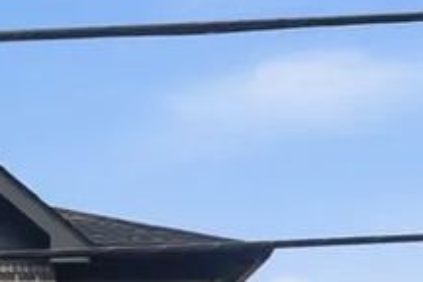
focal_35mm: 171
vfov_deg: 7.7
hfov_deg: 11.6
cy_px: 549
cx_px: -163
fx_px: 2009
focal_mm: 24
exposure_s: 1/160
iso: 100
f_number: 5.6
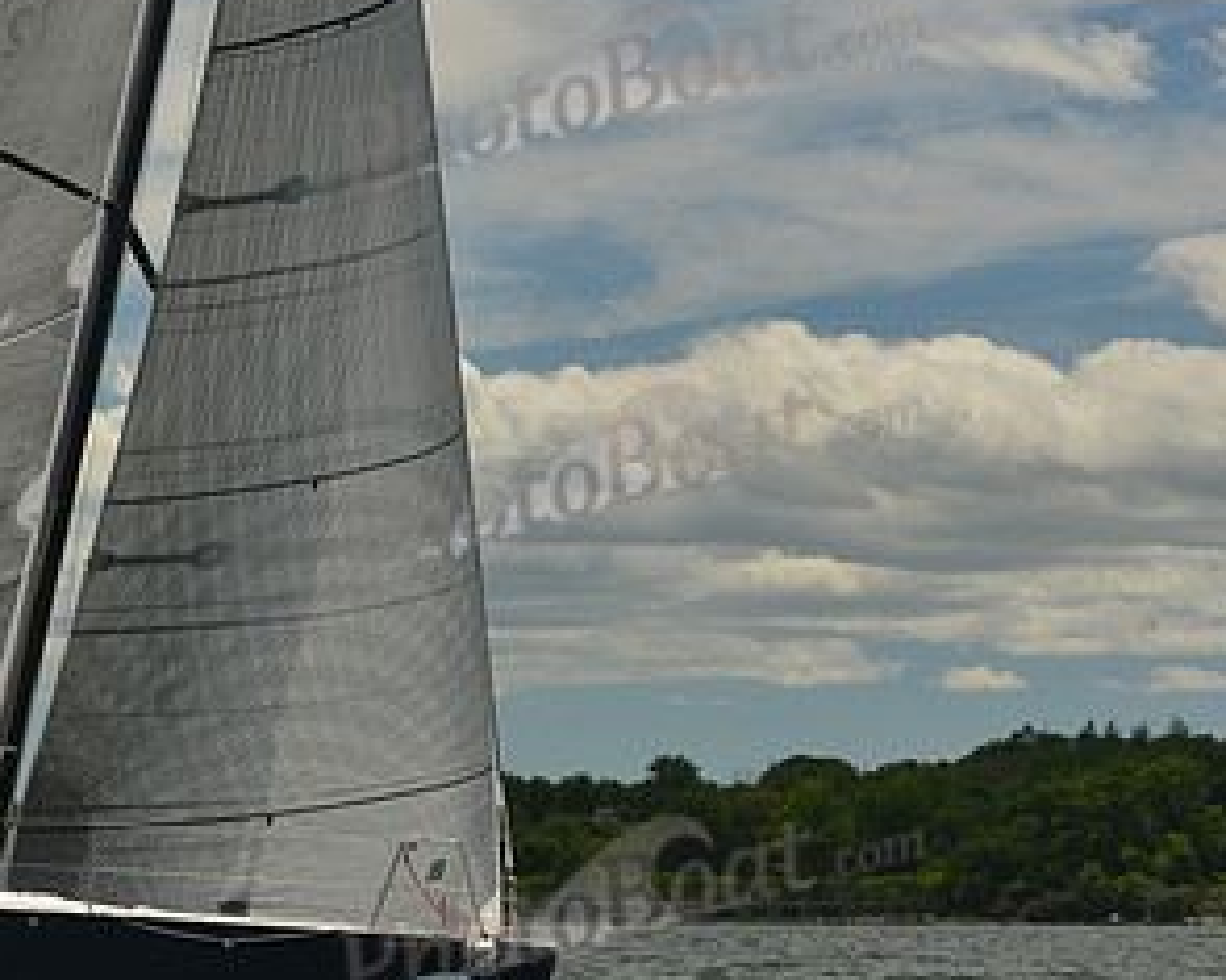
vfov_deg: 8.2
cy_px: 744
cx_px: 125
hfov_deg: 10.2
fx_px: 6856
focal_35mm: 189
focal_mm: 102
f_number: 8
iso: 400
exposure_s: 1/800
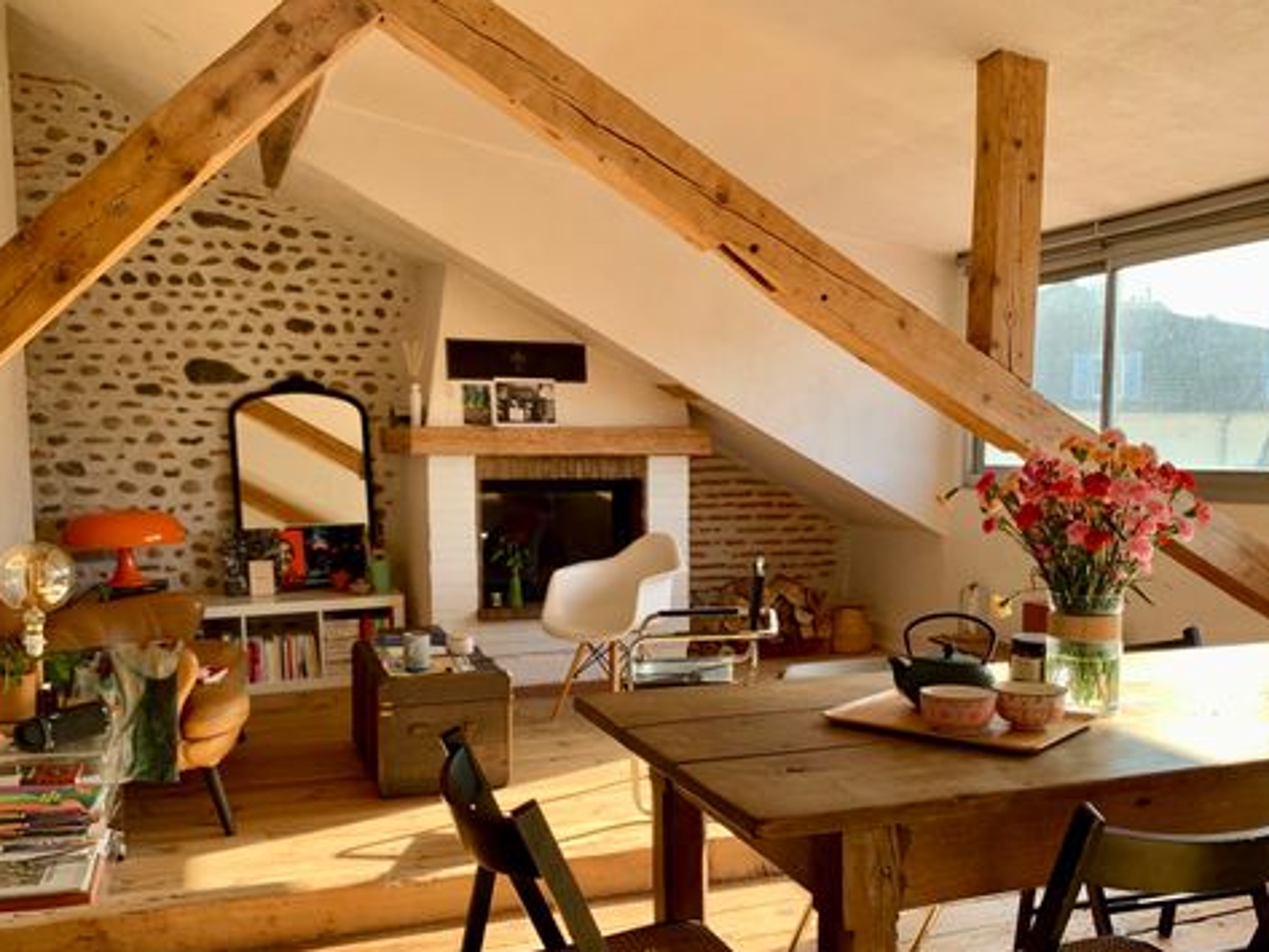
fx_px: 1210
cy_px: 590
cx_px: 689
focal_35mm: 33
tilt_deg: -5.8
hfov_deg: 55.3
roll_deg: -0.2
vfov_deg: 42.7
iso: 25
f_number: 1.8
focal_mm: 4.25
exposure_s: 1/123
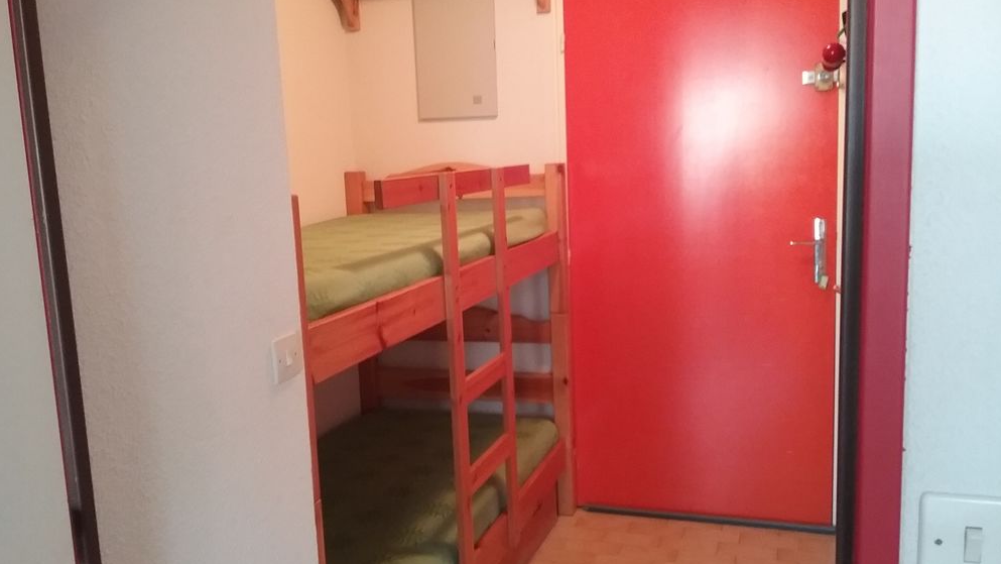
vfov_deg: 34.6
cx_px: 500
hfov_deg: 58.0
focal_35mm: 34
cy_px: 309
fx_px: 903
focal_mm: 3.3
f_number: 2.2
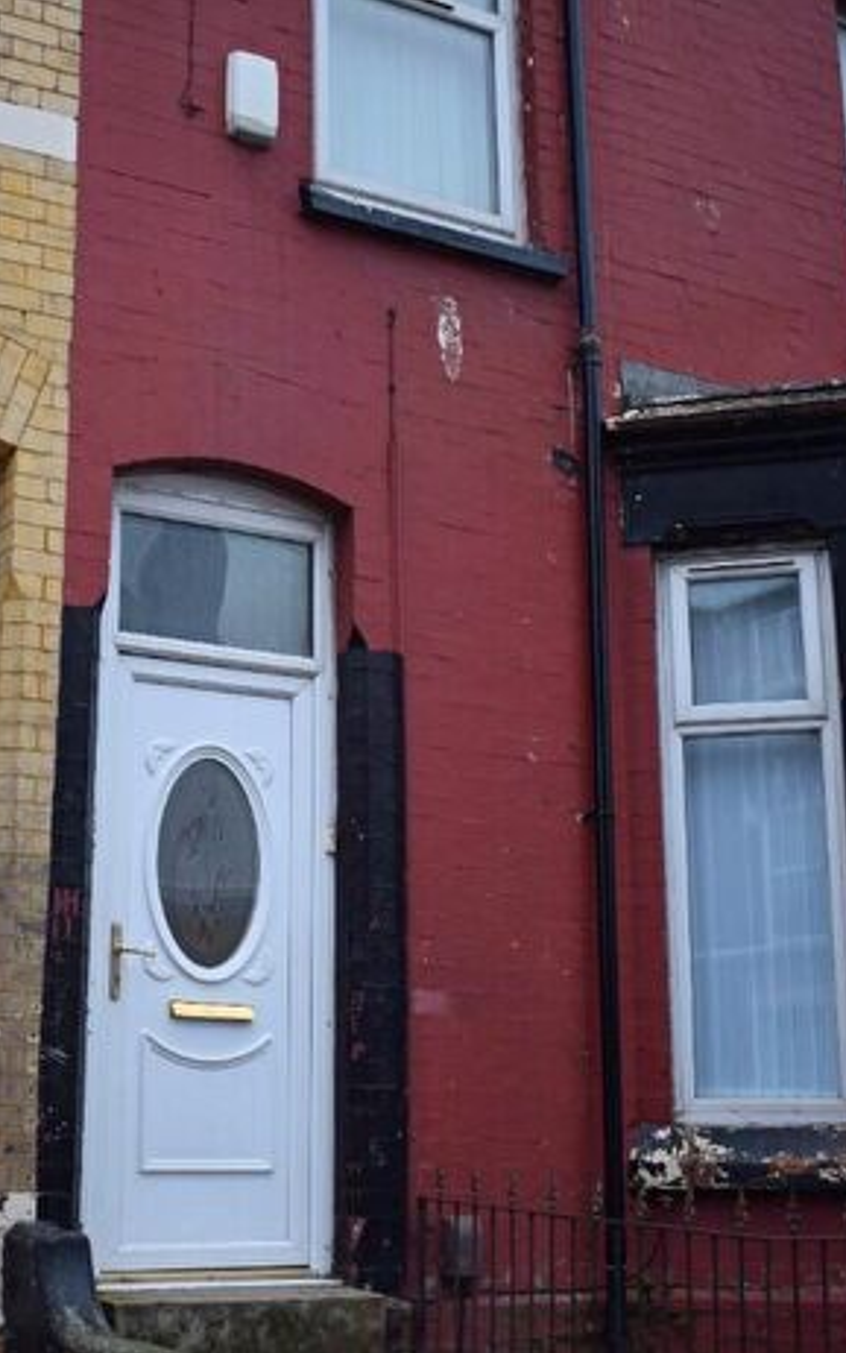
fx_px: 1880
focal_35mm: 51
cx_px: 152
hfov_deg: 24.9
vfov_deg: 39.6
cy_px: 681
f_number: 3.8
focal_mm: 22
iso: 100
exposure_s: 1/125
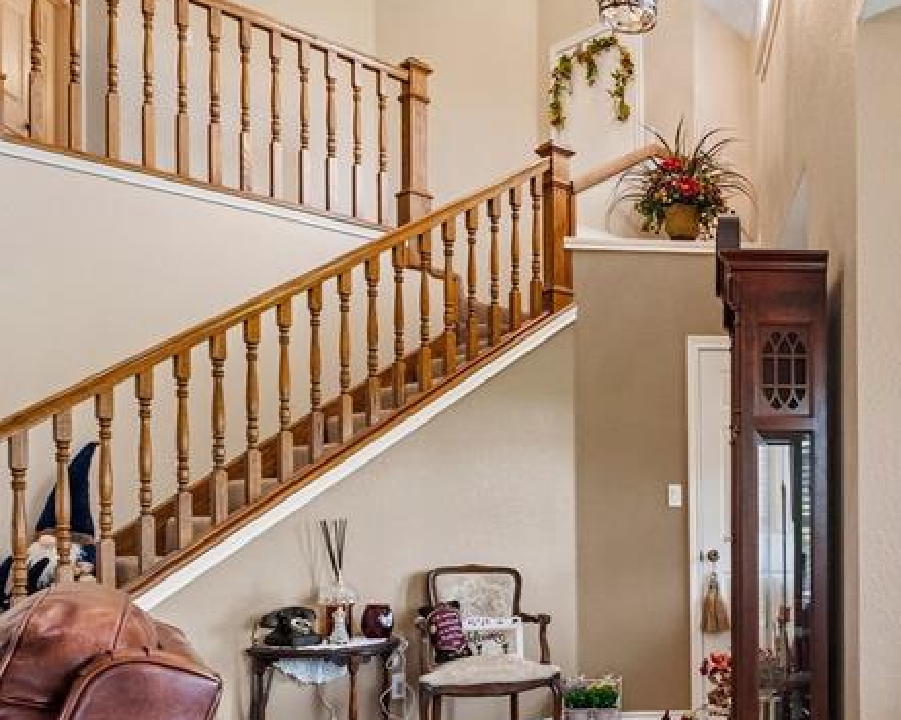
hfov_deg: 47.1
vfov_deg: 40.8
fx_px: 933
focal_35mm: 35
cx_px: 786
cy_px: 556
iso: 250
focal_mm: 10.5
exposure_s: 1/2.5
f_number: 6.4
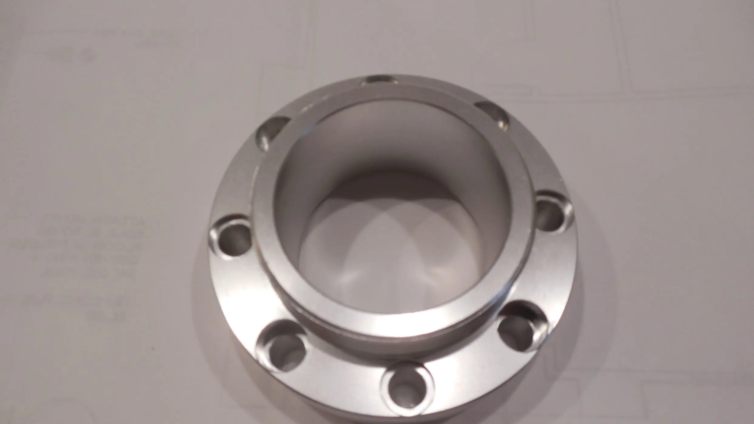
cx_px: 378
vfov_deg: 41.5
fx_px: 560
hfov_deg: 67.9
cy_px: 216
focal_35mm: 28
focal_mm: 4.5
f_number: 3.3
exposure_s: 1/40
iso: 125
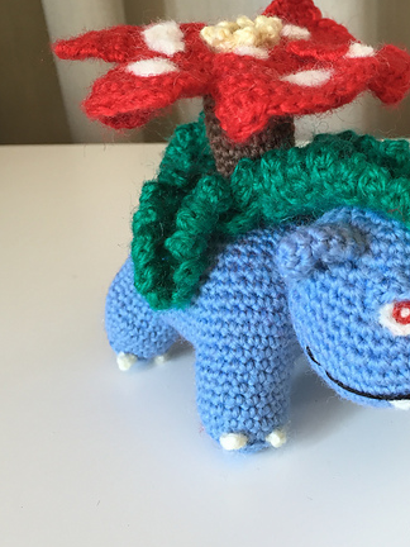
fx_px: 679
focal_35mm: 43
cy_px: 228
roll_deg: +2.9
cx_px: 292
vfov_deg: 43.7
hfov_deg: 33.1
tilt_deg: -22.7
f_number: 2.2
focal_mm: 4.15
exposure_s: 1/30
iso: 64
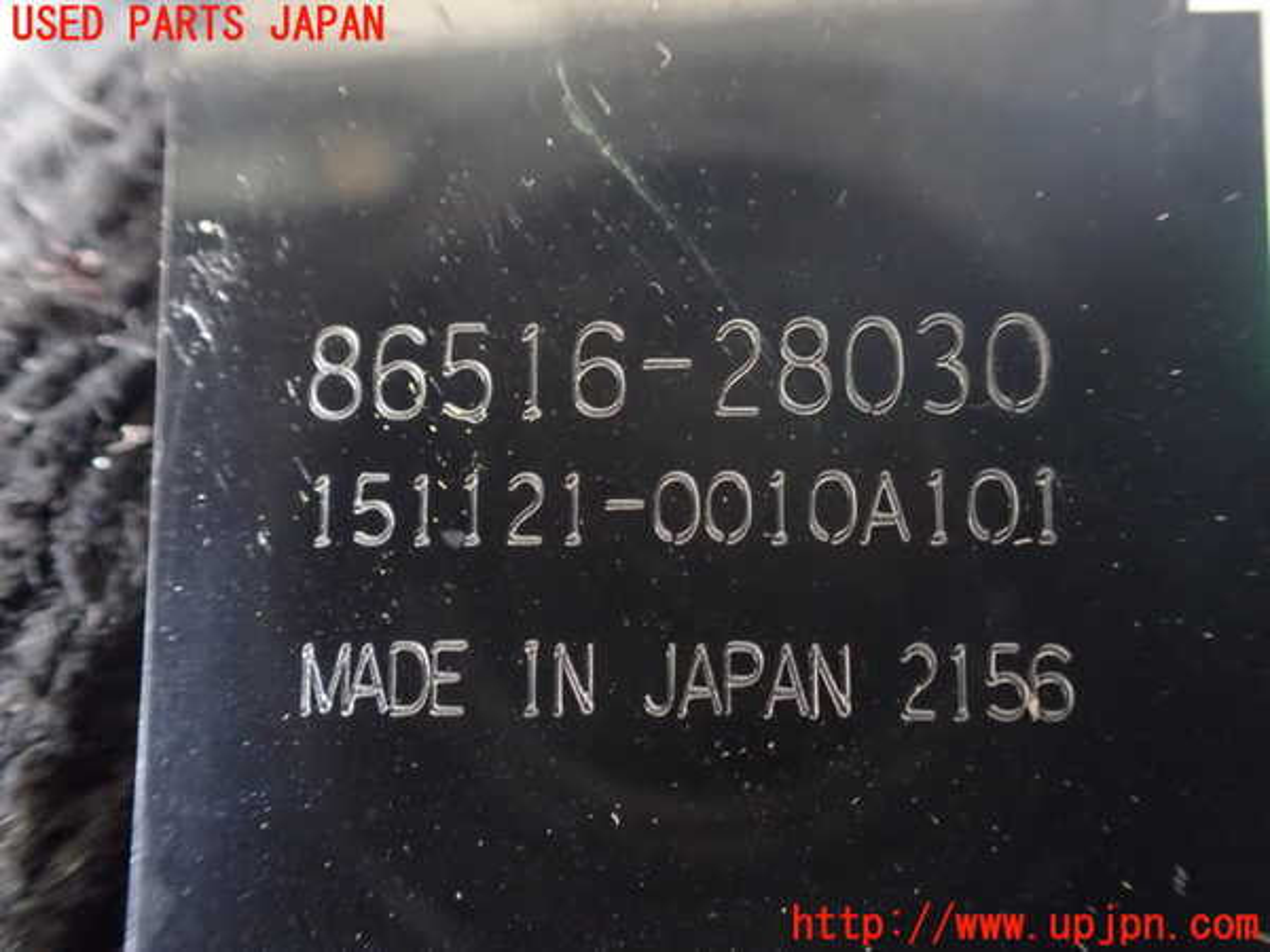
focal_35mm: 30
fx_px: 1101
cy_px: 476
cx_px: 635
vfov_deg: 46.8
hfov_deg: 60.0
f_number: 2.3
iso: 1250
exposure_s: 1/30
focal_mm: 5.4
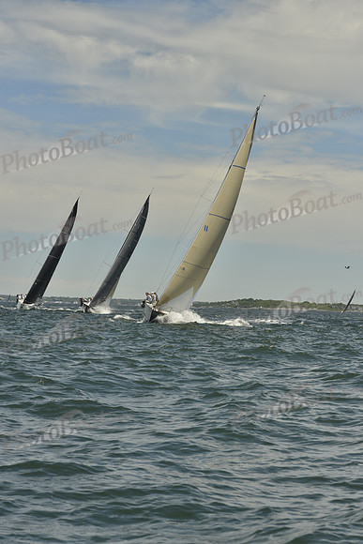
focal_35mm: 90
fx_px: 1360
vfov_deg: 22.6
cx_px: 182
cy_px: 272
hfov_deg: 15.2
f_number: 9
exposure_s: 1/1600
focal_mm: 90
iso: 280
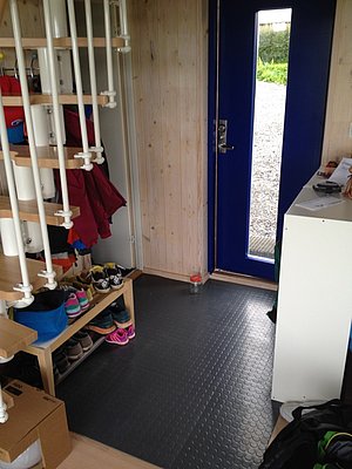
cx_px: 176
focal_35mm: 35
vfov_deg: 52.6
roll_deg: +1.0
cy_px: 234
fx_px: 475
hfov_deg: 40.7
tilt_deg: -21.2
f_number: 2.4
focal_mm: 4.28
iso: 50
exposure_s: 1/24
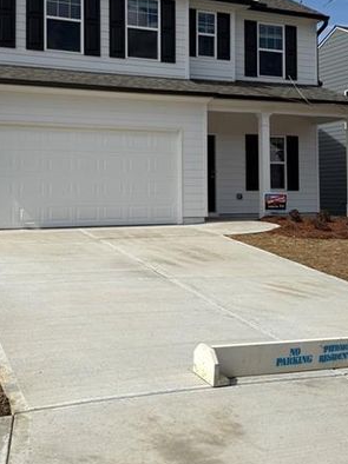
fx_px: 590
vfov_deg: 42.6
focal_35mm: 44
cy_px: 167
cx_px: 159
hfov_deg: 32.8
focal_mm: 5.96
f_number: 1.6
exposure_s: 1/6329
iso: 50
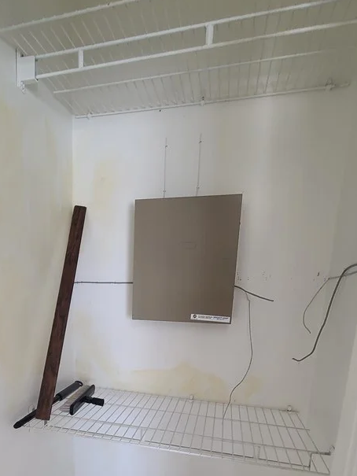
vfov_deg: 71.6
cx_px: 128
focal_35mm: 22
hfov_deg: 60.1
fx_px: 302
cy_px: 352
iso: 125
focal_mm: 2.2
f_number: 2.2
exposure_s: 1/60
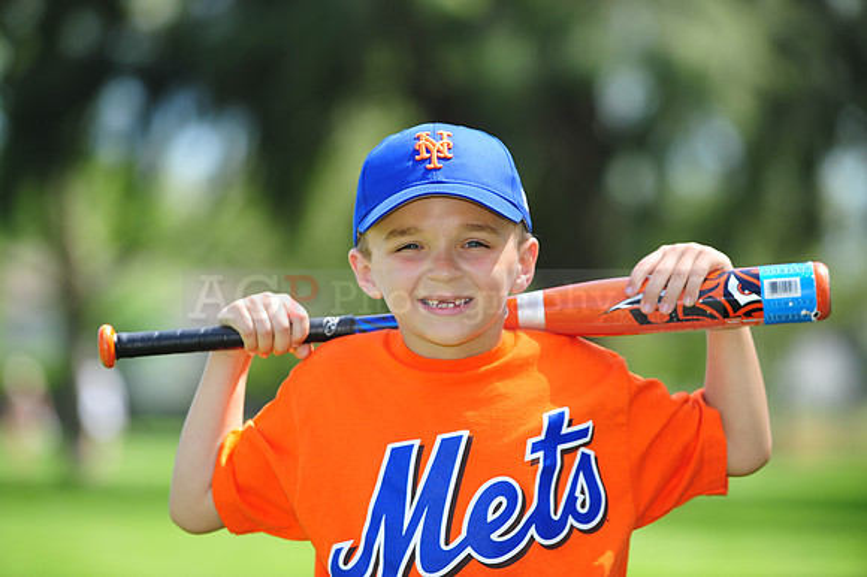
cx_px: 434
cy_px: 288
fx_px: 4814
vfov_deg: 6.9
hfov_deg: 10.3
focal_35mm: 200
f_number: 4.5
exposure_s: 1/400
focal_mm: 200
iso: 200
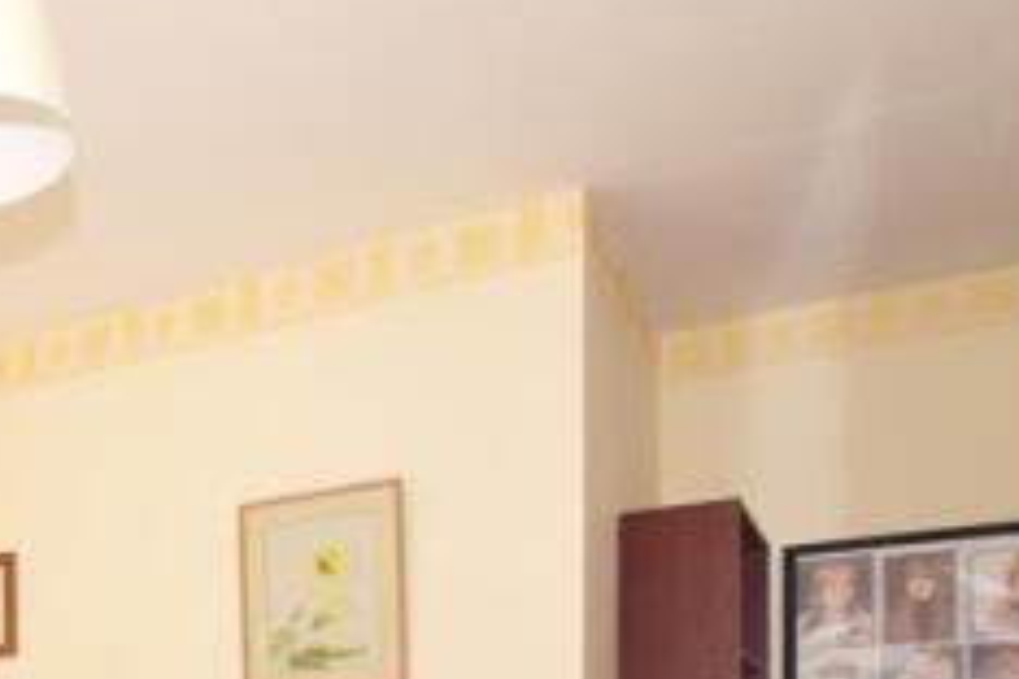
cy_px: 829
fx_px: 1189
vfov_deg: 27.7
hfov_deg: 39.1
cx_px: -70
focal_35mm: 42
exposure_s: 1/160
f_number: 6.3
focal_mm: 10
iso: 400
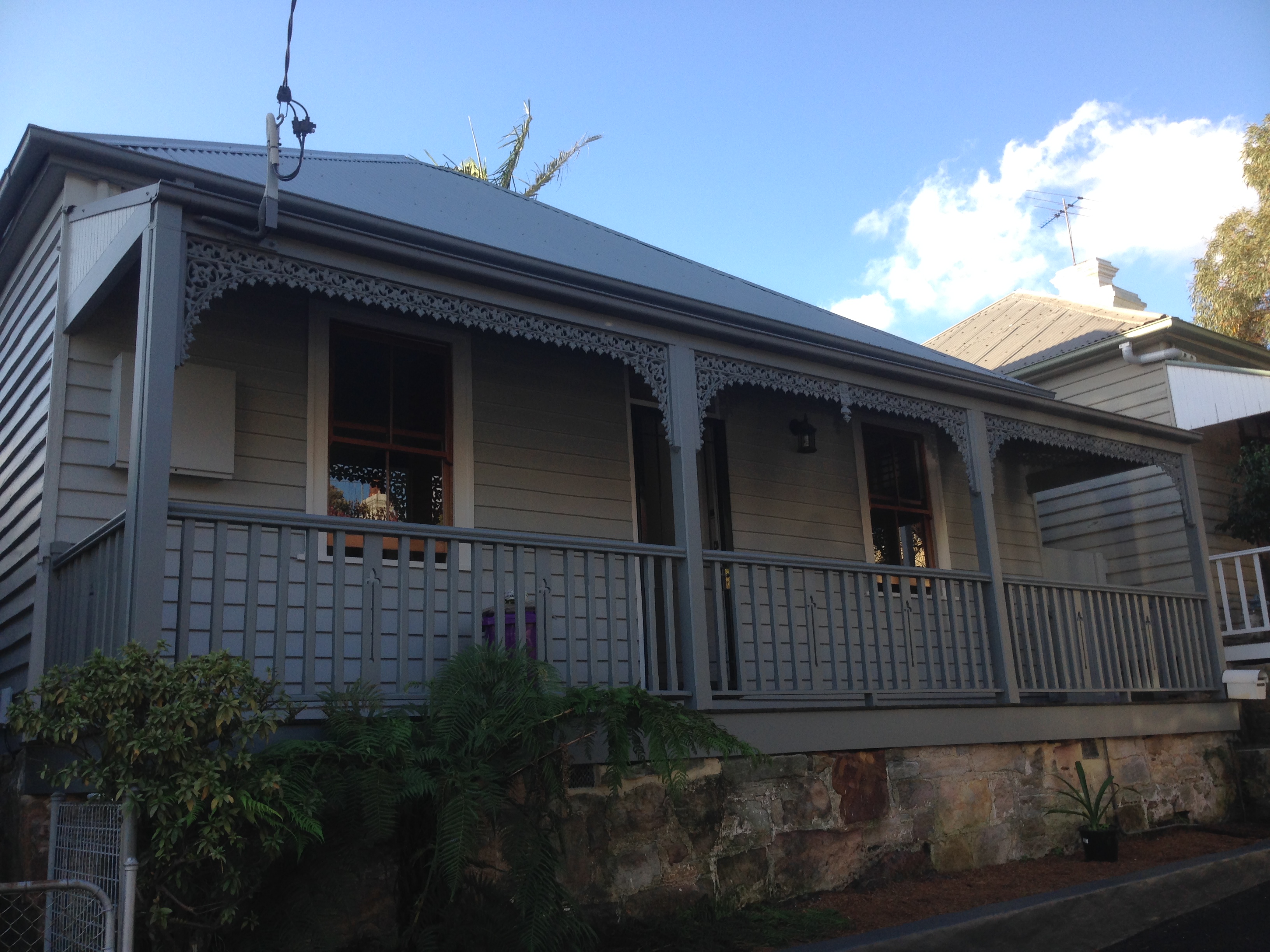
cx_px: 635
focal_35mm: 33
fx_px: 1211
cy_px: 476
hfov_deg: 55.4
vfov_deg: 42.9
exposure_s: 1/350
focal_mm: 4.12
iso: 50
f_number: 2.4
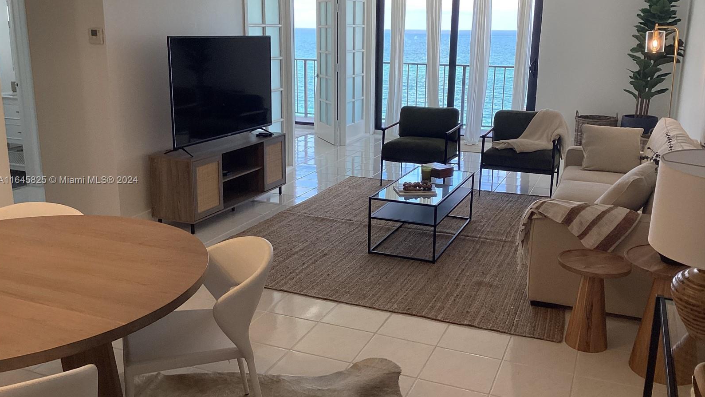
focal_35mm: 34
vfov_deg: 34.6
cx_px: 351
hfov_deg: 58.0
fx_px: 636
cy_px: 181
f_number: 2.4
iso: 50
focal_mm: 3.3
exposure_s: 1/120
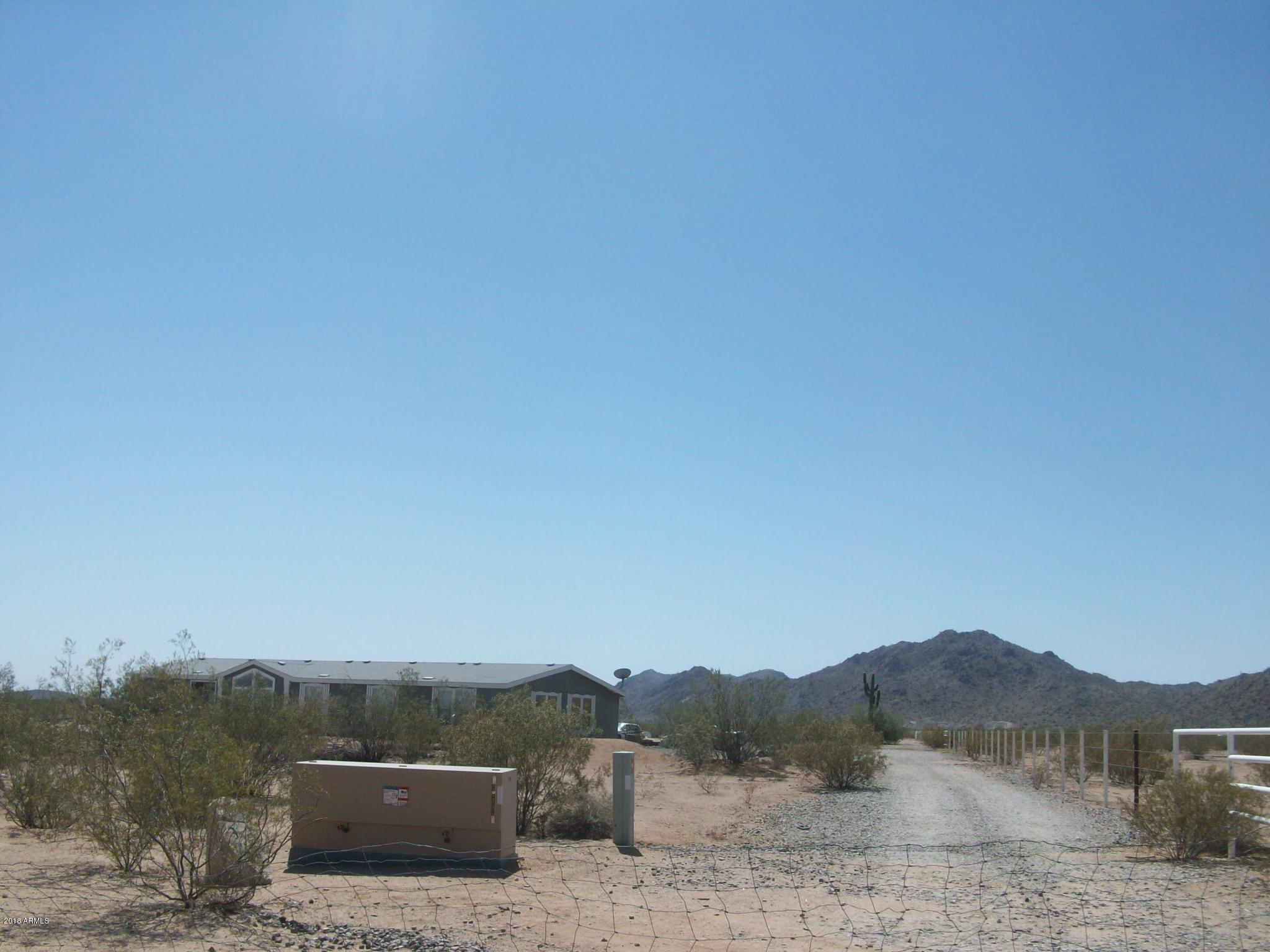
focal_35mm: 34
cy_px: 476
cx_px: 635
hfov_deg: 54.0
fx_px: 1247
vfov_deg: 41.8
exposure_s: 1/592
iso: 64
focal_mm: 5.7
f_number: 5.5
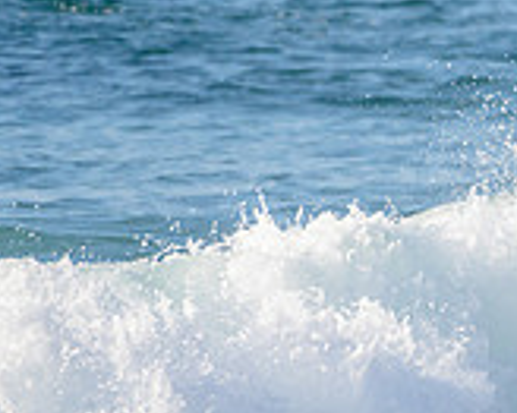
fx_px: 31165
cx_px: 908
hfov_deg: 1.0
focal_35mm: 2038
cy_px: 316
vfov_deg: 0.8
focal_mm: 500
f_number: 5.6
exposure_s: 1/1250
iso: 250
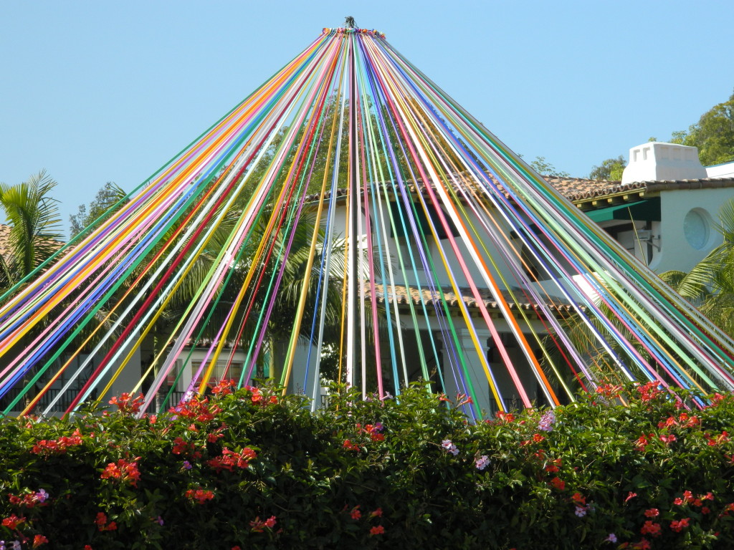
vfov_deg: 9.9
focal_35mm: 150
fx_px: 3181
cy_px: 275
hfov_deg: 13.2
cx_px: 367
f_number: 4.9
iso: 110
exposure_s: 1/500
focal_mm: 27
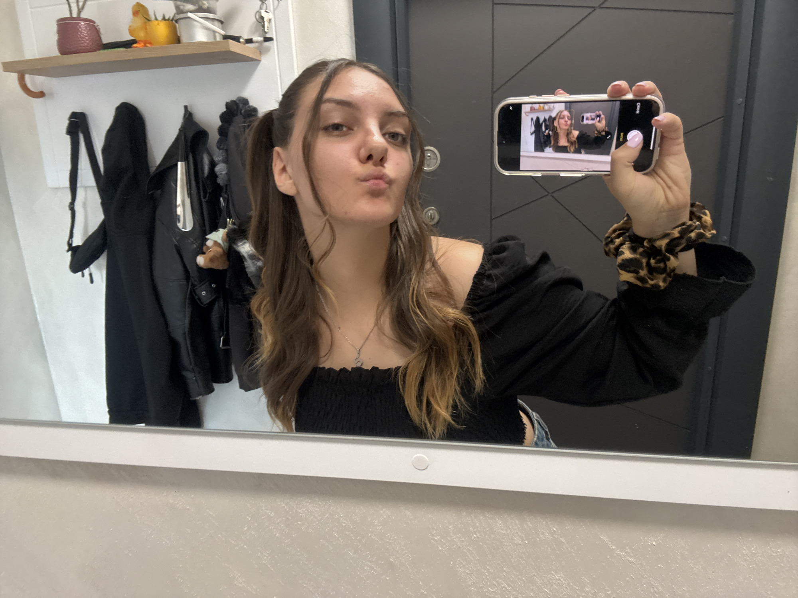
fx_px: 530
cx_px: 399
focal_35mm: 23
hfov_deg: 73.9
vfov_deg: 58.9
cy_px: 299
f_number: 1.9
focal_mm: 2.69
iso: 200
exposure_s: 1/50
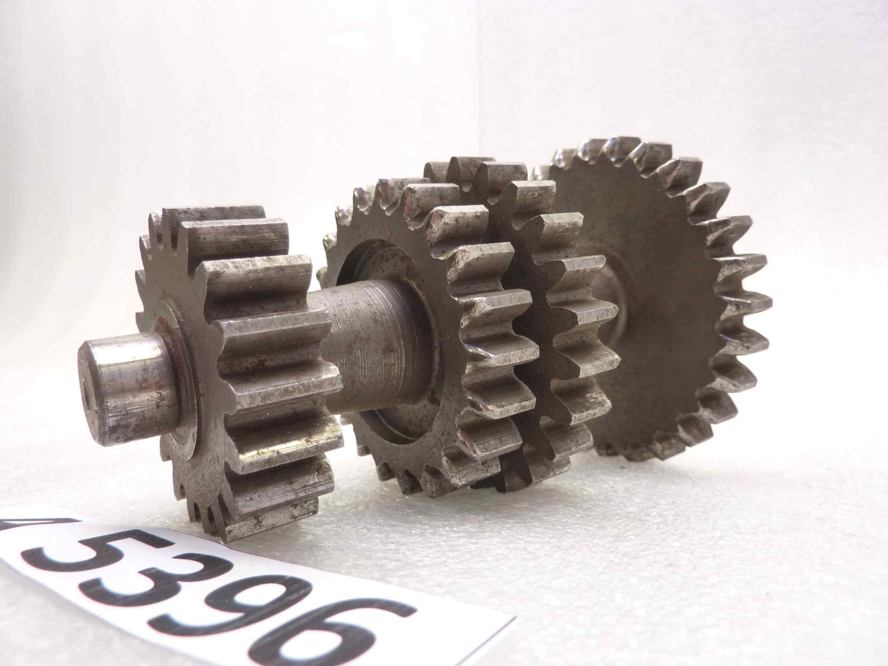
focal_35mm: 25
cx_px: 444
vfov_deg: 54.9
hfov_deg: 69.4
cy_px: 333
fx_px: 641
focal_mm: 4.1
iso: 125
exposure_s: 1/8
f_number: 3.3
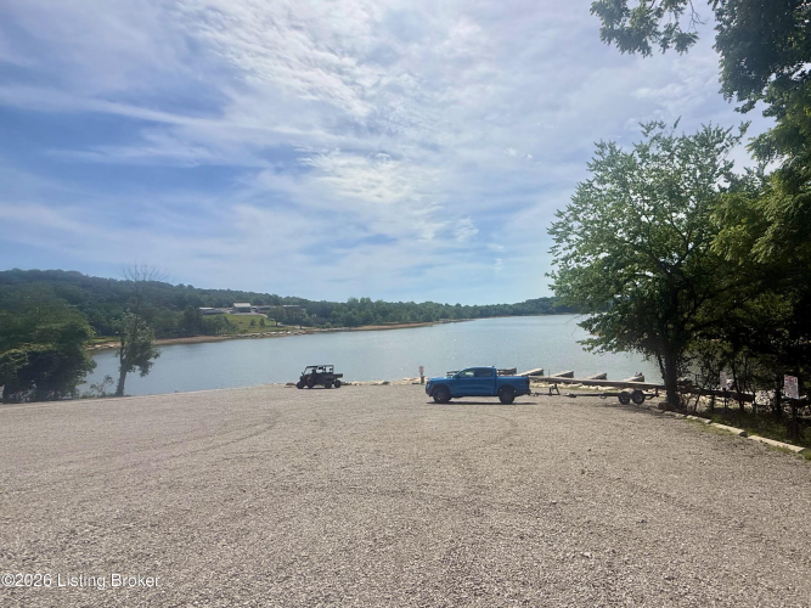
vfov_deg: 85.7
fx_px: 328
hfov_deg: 102.1
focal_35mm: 14
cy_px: 304
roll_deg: +2.2
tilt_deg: +3.2
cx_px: 406
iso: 50
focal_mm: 2.22
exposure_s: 1/6173
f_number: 2.2
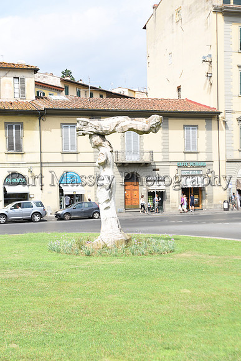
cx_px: 120
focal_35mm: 55
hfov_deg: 24.6
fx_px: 552
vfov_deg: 36.2
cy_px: 180
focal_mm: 55
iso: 64
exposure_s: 1/200
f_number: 5.6
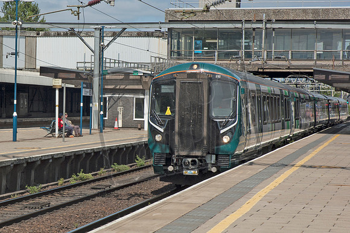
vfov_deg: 16.6
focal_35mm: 82
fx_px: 802
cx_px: 175
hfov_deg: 24.6
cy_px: 116
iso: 200
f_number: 9
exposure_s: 1/320
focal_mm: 55
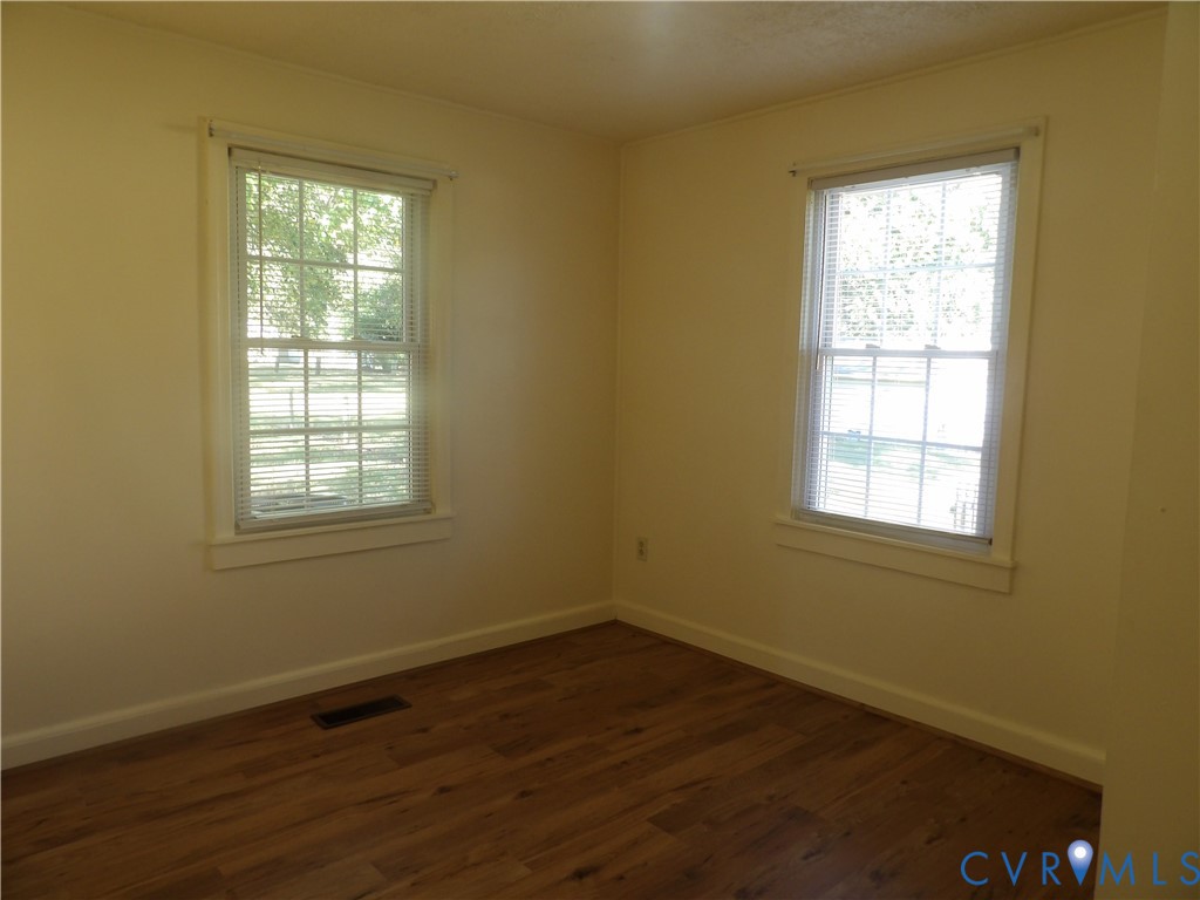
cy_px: 450
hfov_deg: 71.6
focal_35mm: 24
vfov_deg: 56.8
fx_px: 832
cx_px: 600
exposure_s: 1/33
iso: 112
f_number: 3.2
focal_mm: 4.3
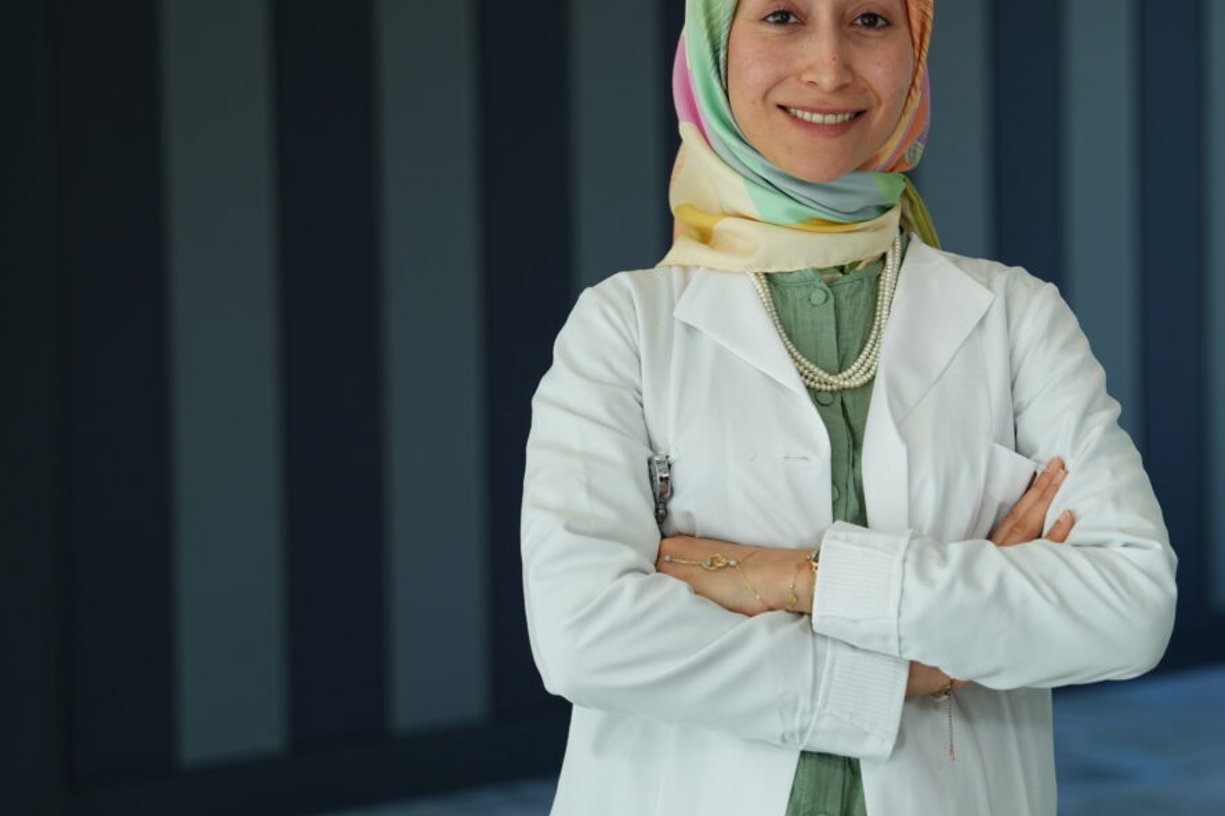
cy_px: 313
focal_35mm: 101
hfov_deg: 20.1
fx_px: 3436
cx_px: 830
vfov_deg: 13.5
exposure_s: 1/200
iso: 100
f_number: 2.8
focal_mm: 70
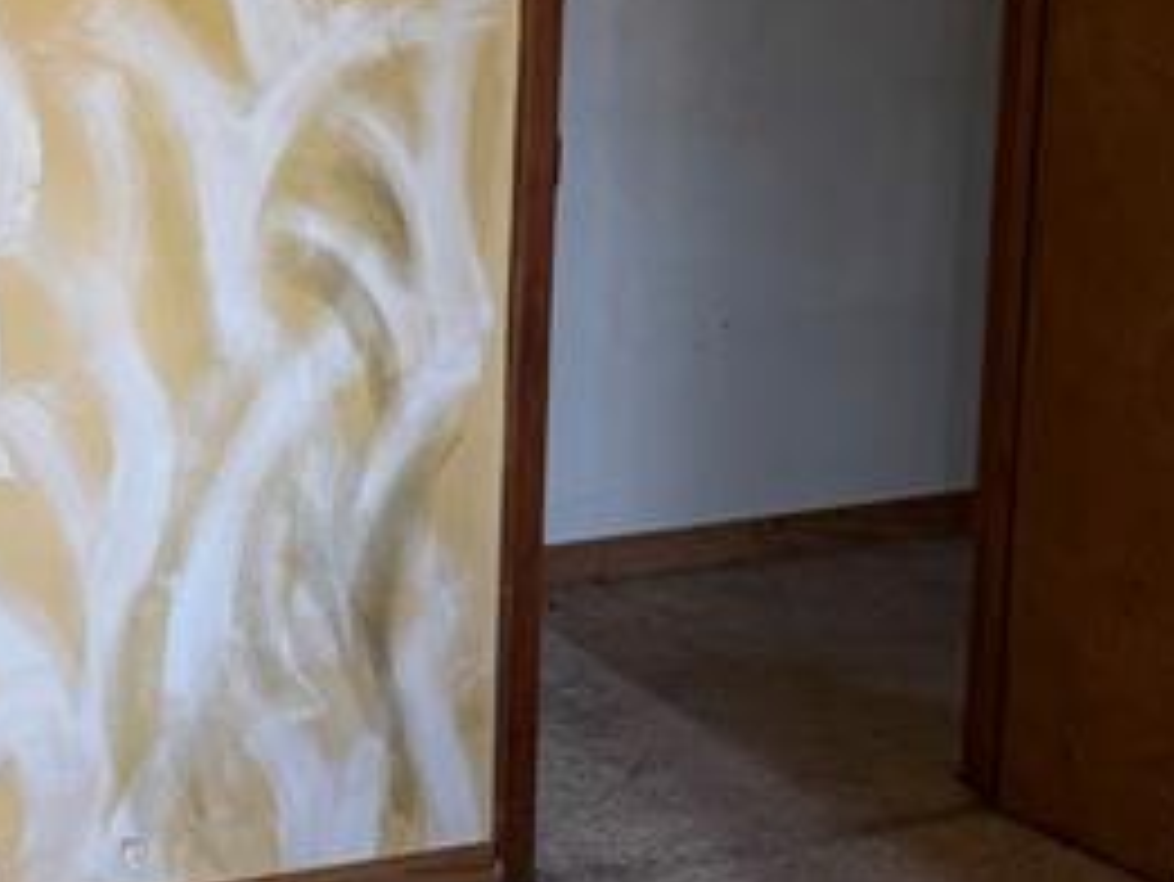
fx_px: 3189
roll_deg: -1.2
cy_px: 112
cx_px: -27
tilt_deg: -9.9
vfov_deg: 15.6
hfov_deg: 20.1
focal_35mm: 94
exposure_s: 1/60
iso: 400
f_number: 1.78
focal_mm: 6.76
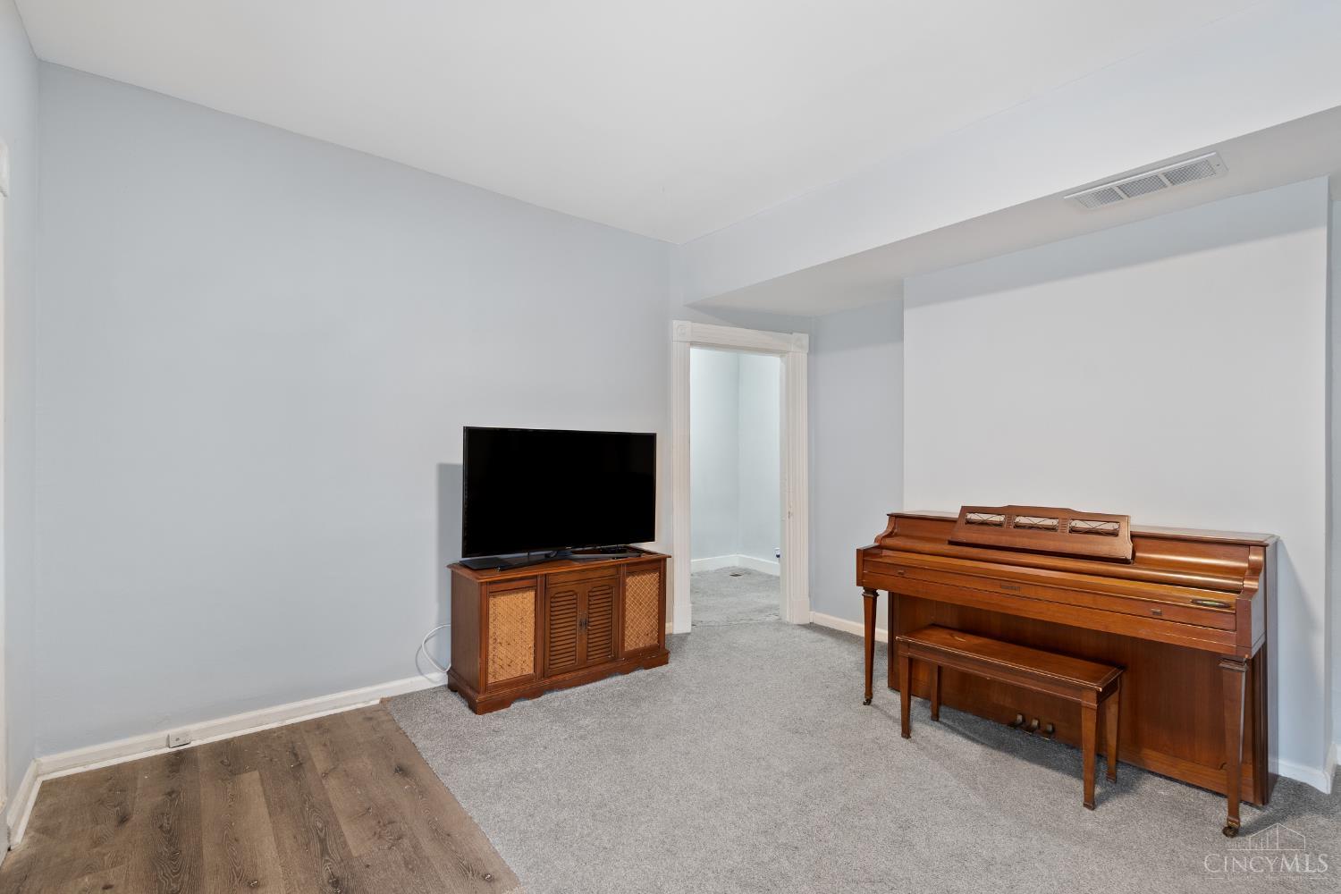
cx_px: 670
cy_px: 447
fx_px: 559
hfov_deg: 100.4
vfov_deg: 77.3
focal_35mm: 15
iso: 400
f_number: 9
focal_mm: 10
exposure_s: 2.5
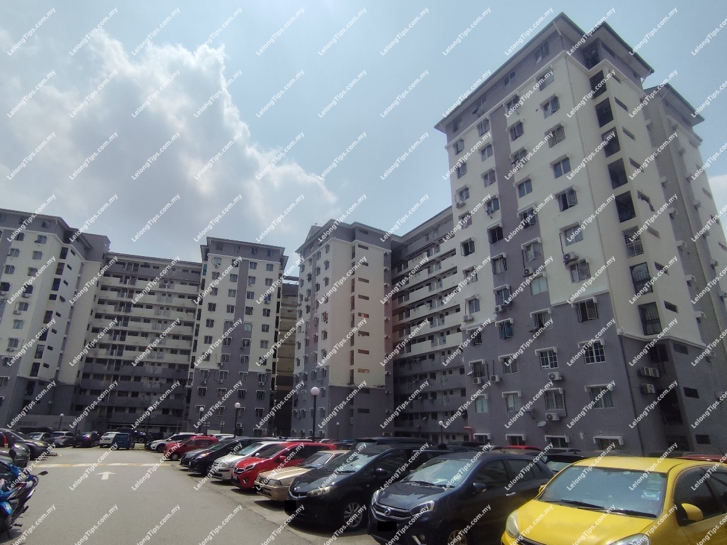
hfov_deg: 94.5
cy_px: 272
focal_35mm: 16
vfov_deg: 78.1
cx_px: 364
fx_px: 336
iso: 50
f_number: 2.2
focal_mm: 1.65
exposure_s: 1/5873
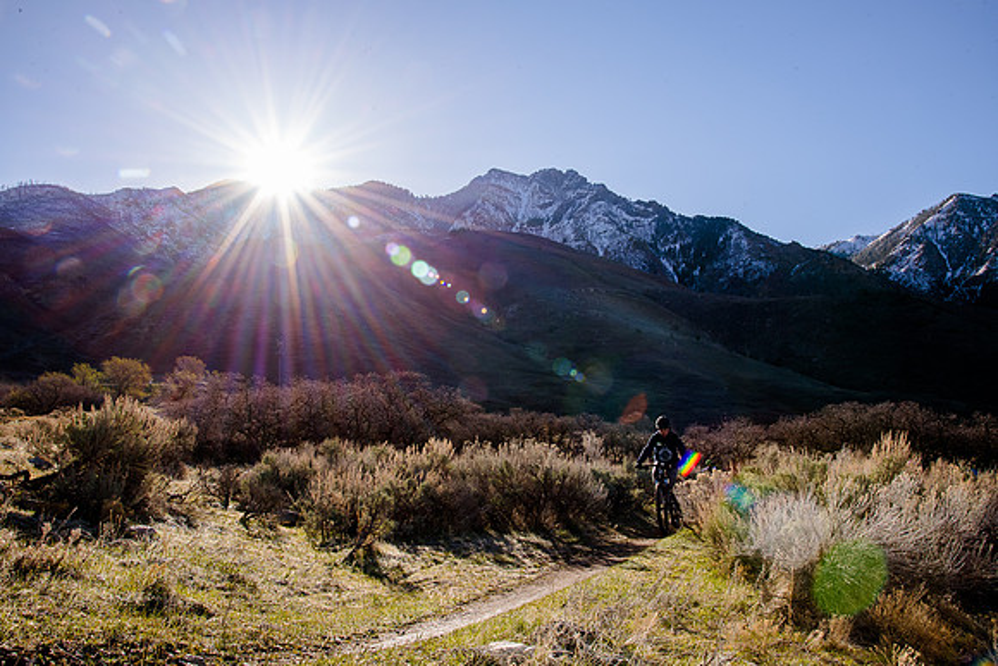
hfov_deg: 60.3
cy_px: 333
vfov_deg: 42.3
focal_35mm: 31
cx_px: 499
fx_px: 860
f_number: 18
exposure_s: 1/125
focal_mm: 31
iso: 250
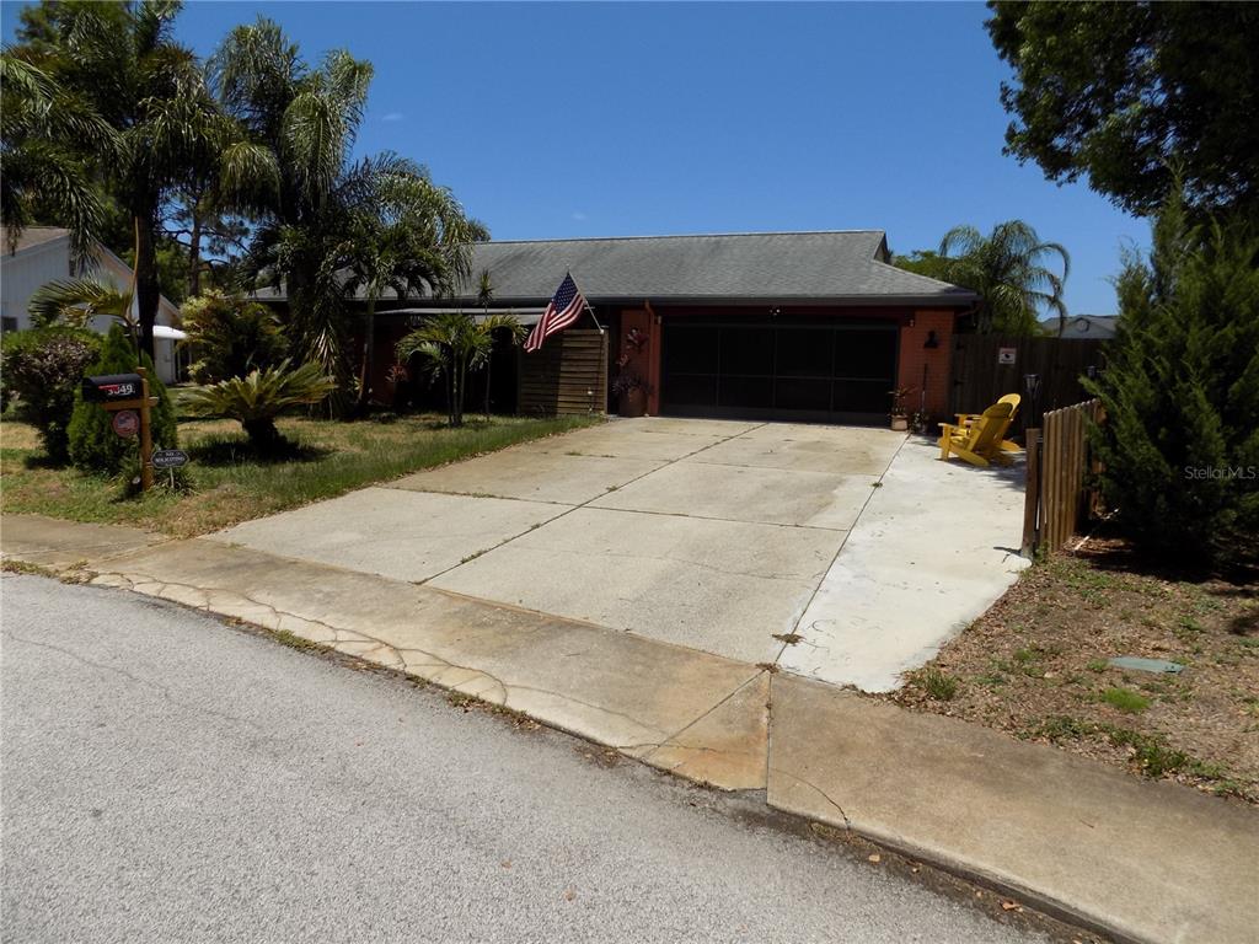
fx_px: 837
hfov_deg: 73.9
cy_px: 472
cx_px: 630
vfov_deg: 58.9
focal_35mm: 23
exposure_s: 1/200
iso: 80
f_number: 9.9
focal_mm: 4
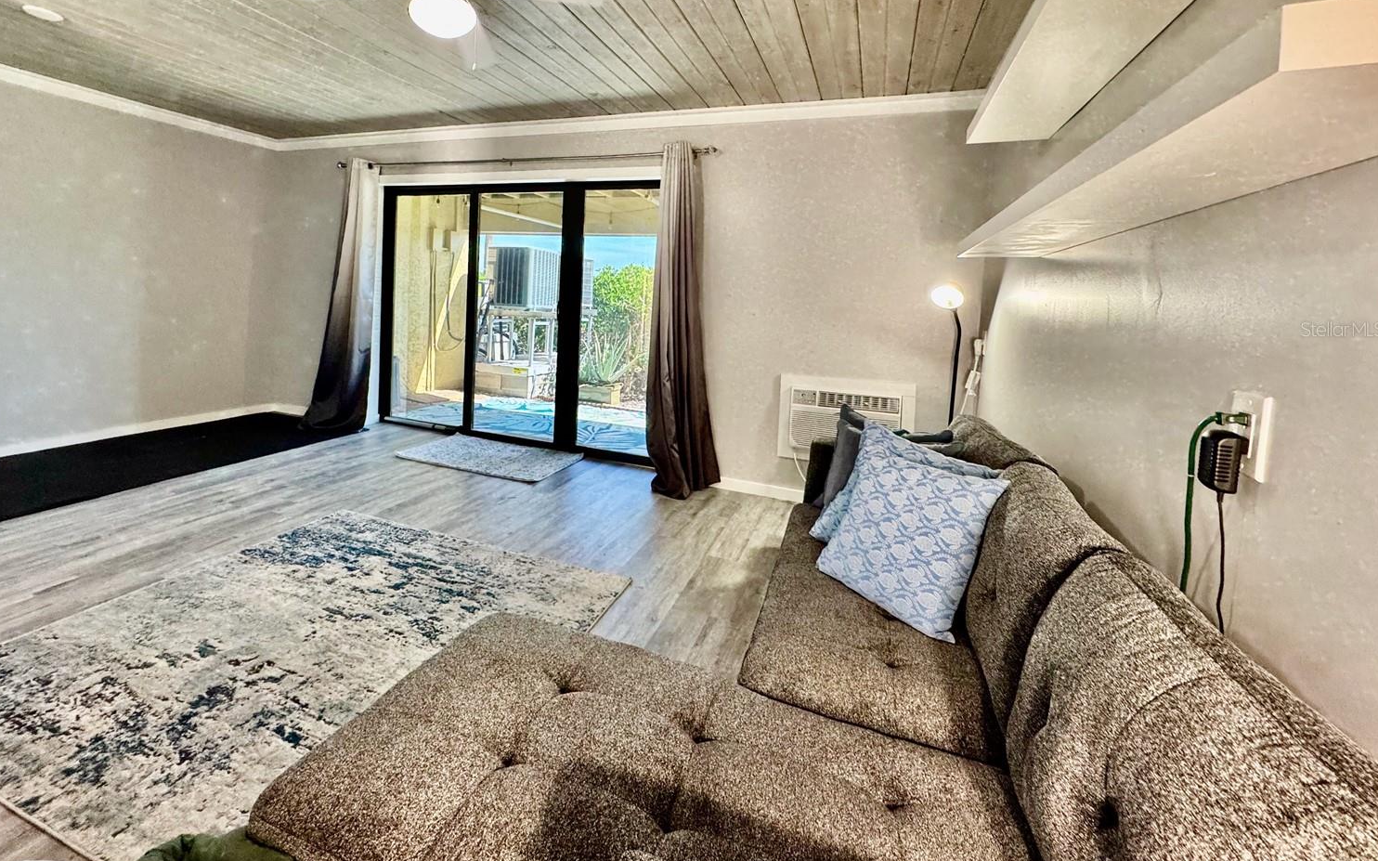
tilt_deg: -4.7
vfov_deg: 70.2
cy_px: 329
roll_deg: -2.9
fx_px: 601
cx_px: 645
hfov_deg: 97.7
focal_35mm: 16
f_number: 2.2
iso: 320
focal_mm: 2.22
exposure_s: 1/60
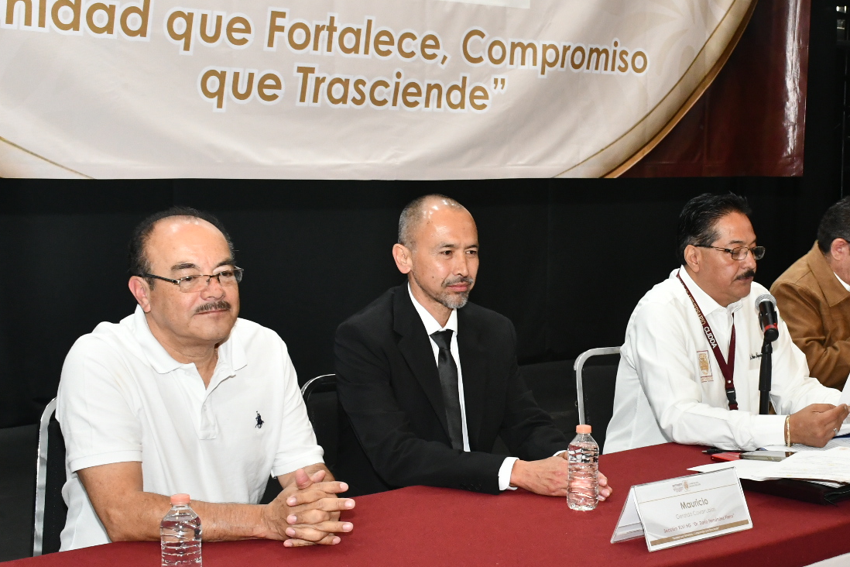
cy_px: 314
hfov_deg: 33.6
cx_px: 578
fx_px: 1393
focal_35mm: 59
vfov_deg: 23.0
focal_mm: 27
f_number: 10
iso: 2200
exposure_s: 1/40
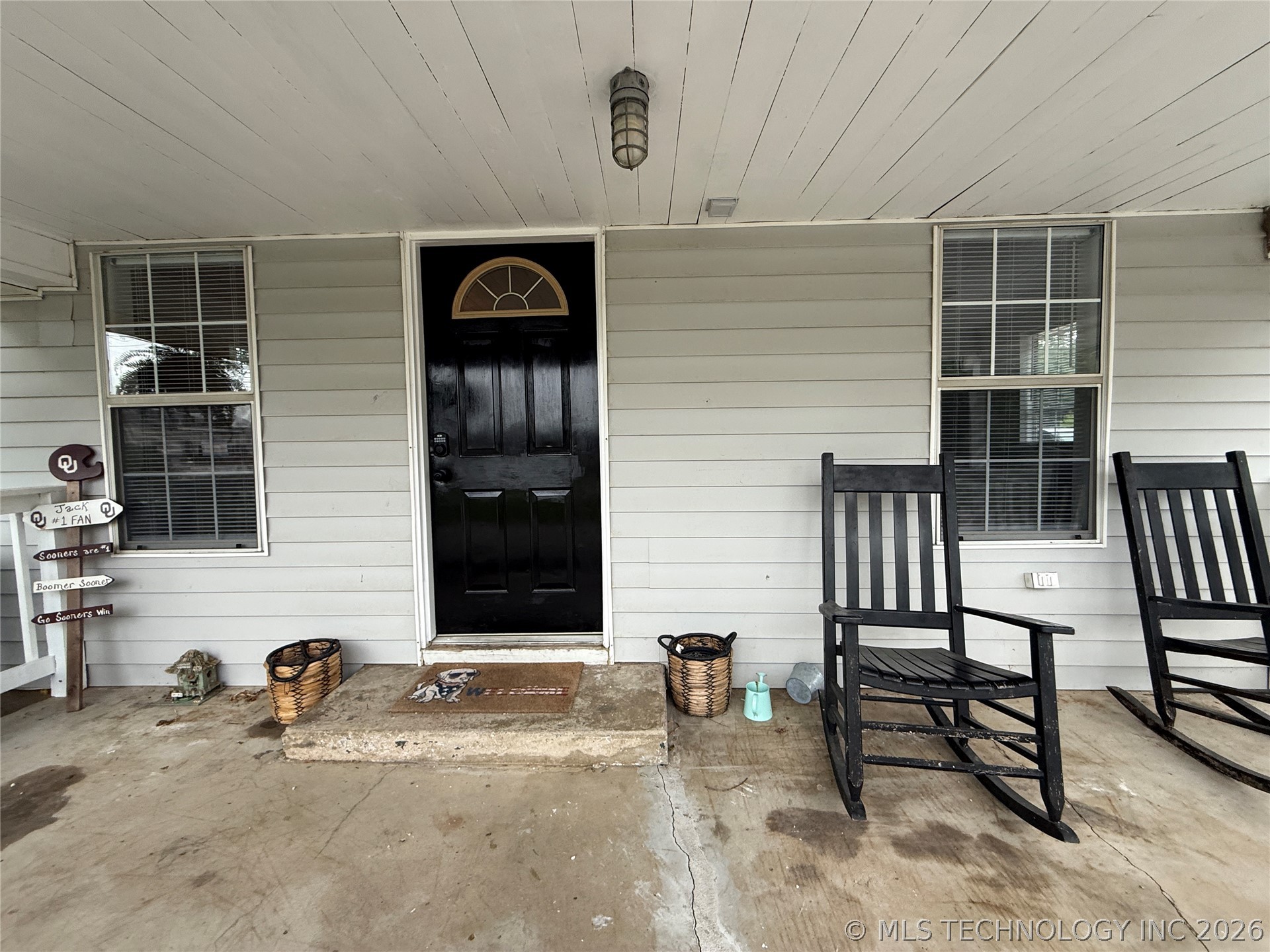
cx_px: 635
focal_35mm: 14
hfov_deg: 102.1
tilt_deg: -3.5
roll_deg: +1.4
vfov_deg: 85.7
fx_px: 514
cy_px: 476
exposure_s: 1/99
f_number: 2.2
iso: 125
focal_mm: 2.22
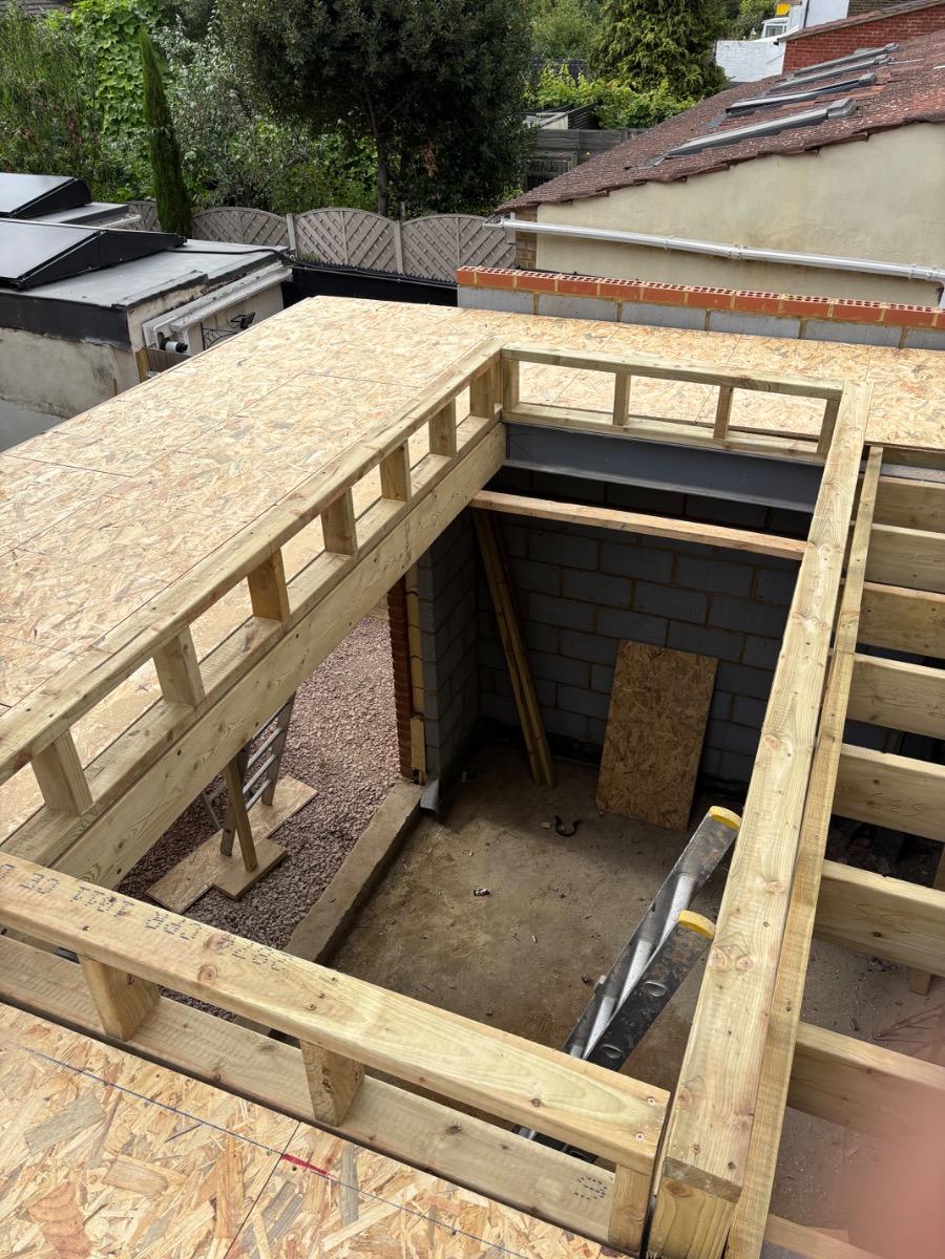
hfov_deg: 53.1
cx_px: 472
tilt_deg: -32.8
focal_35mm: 26
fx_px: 946
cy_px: 630
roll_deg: -0.9
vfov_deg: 67.3
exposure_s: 1/1667
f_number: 1.6
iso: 50
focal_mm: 5.96
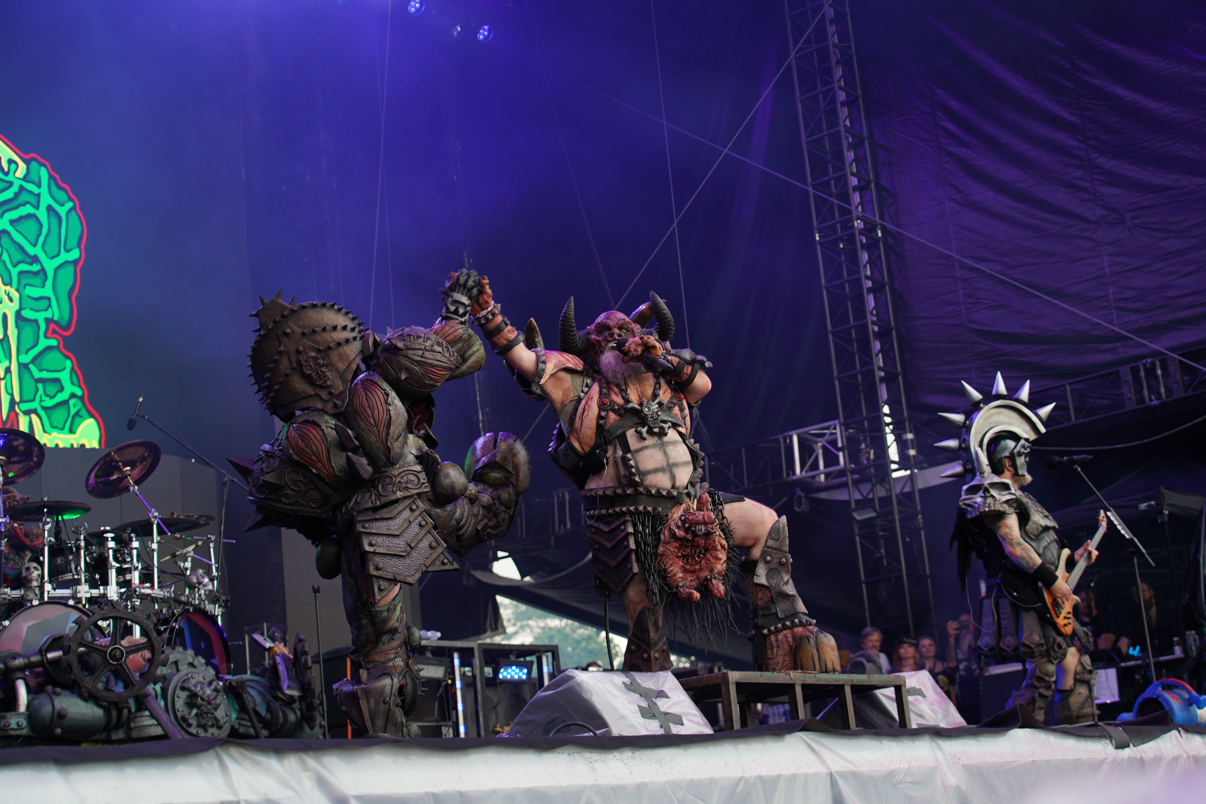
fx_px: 1742
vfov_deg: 26.0
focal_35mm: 52
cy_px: 402
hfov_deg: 38.2
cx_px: 603
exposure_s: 1/125
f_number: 4
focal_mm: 52
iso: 200
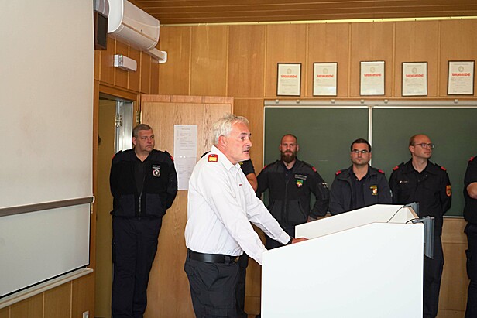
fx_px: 596
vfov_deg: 29.9
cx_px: 238
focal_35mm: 45
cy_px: 159
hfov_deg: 43.6
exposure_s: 1/640
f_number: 4.5
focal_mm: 45
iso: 4000
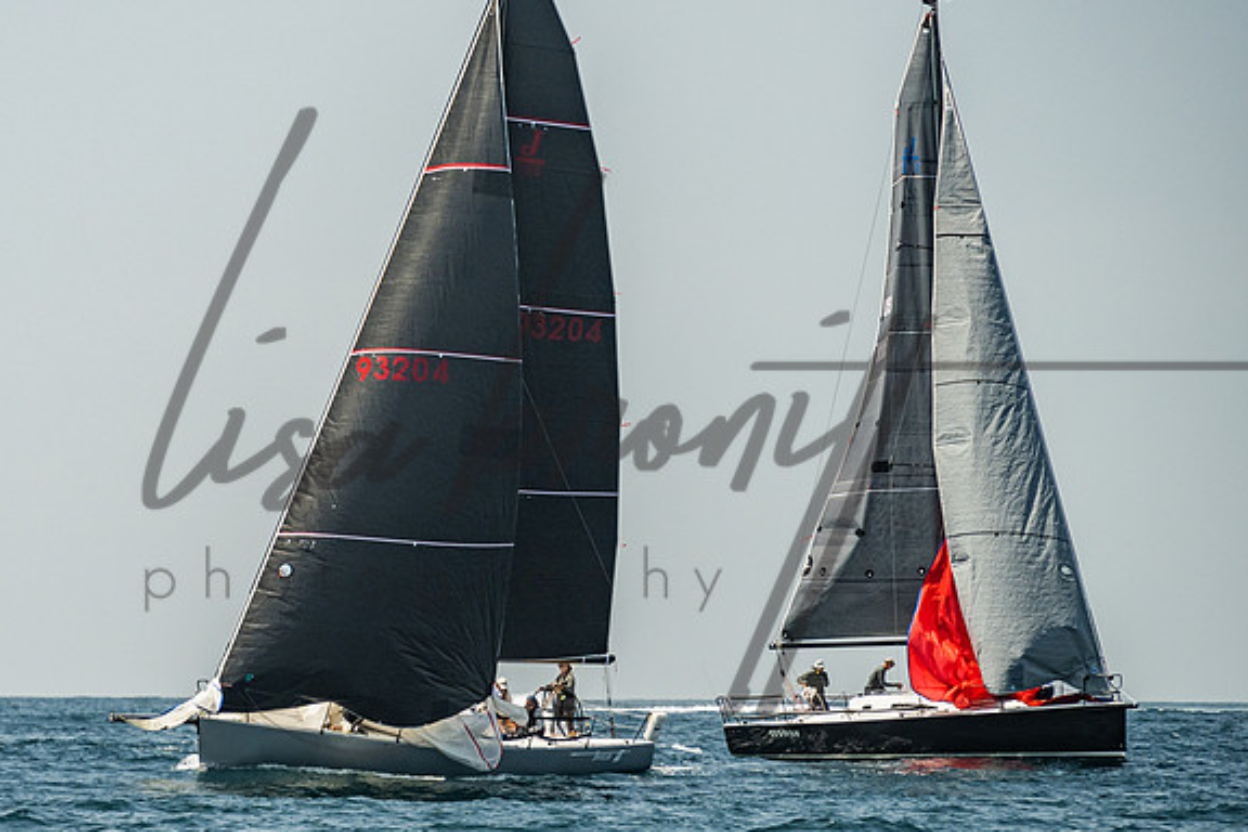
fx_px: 11890
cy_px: 433
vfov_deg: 4.0
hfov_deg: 6.0
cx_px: 312
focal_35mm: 343
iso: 320
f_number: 6.3
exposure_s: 1/1000
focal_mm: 200
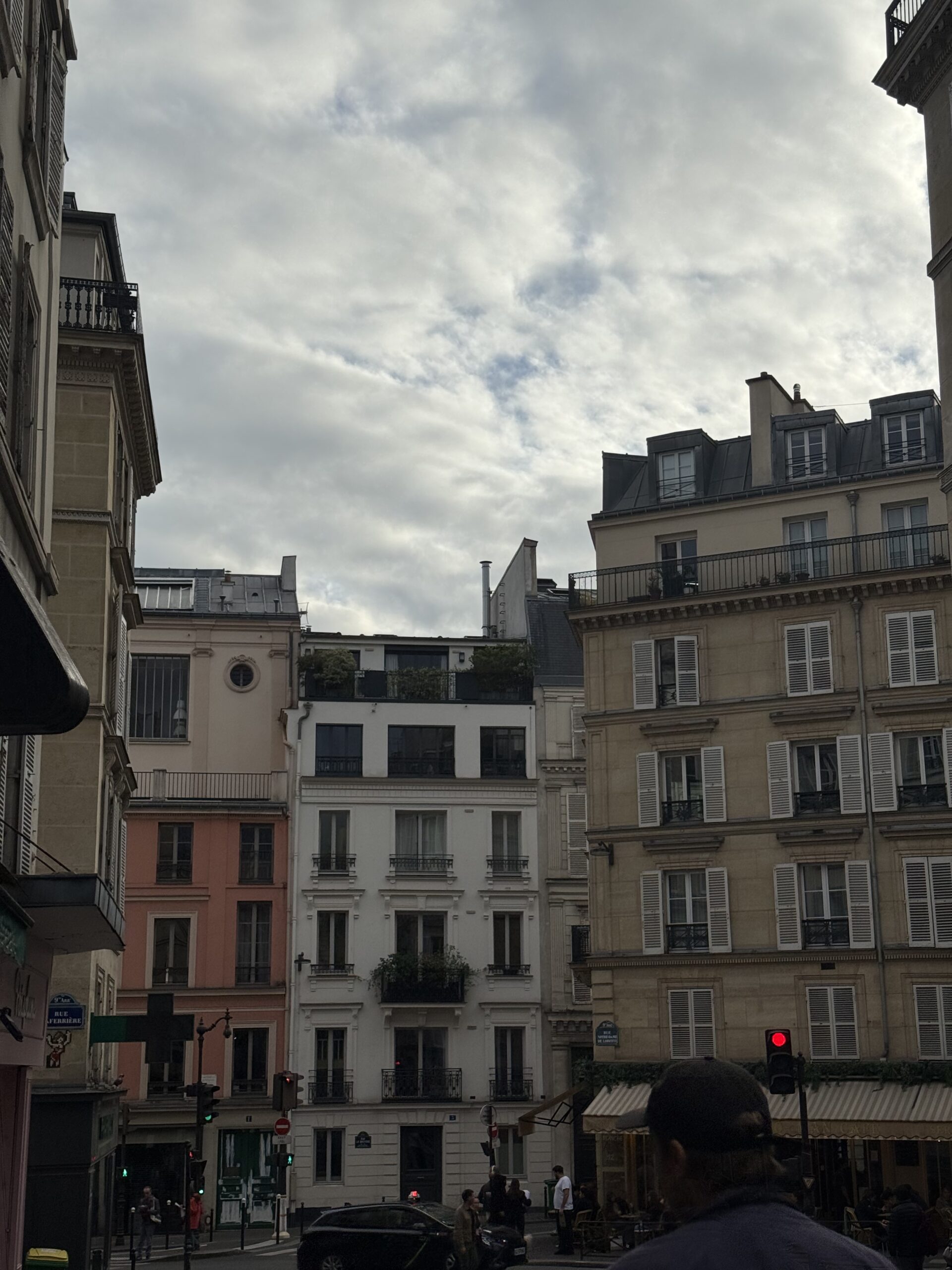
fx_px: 1760
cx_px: 476
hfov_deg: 30.3
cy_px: 635
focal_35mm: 48
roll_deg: +0.7
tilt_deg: +14.4
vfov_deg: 39.7
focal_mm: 6.76
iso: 64
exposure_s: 1/7874
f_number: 1.78
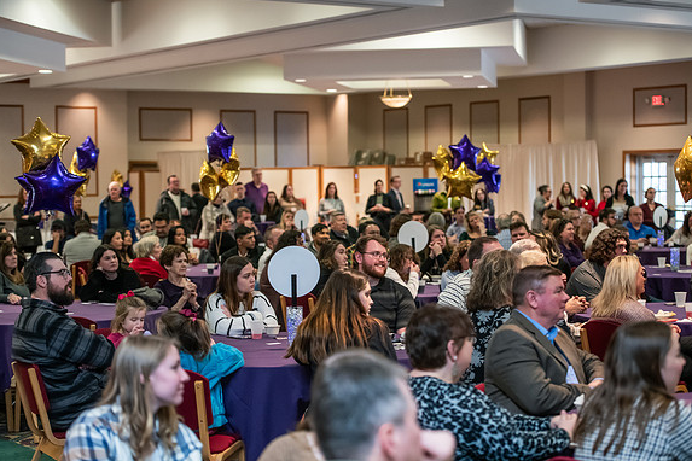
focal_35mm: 76
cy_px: 232
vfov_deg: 17.9
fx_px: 1461
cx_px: 345
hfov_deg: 26.7
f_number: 3.2
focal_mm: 75
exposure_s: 1/160
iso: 2500
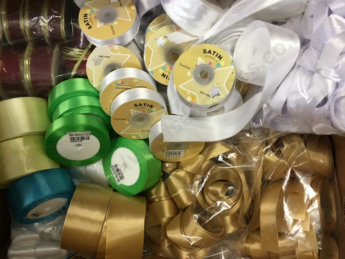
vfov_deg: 48.2
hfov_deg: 61.7
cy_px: 130
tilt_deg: -84.7
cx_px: 172
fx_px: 289
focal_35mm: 29
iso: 50
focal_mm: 4.15
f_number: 2.2
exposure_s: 1/33
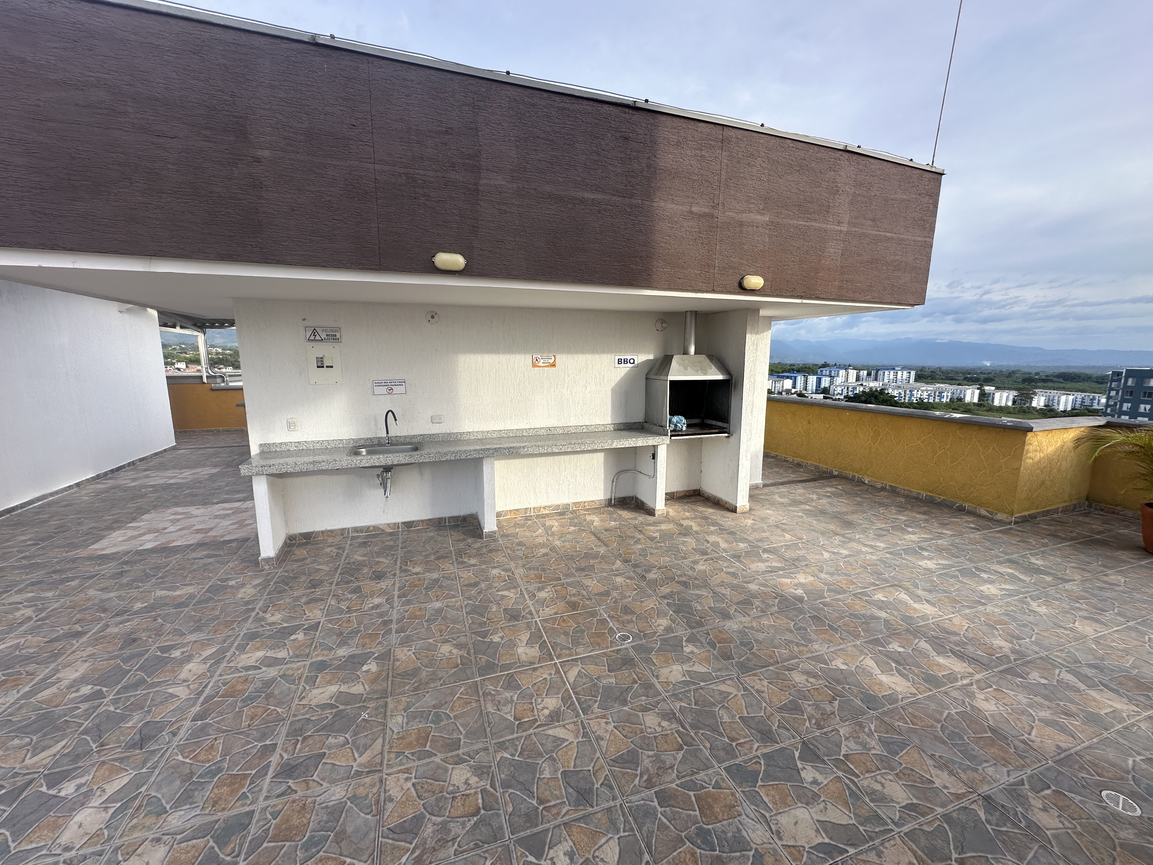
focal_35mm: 14
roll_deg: +0.3
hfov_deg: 102.1
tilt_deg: -8.9
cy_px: 432
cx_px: 576
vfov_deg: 85.7
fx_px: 466
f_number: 2.2
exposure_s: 1/593
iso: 40
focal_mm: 2.22
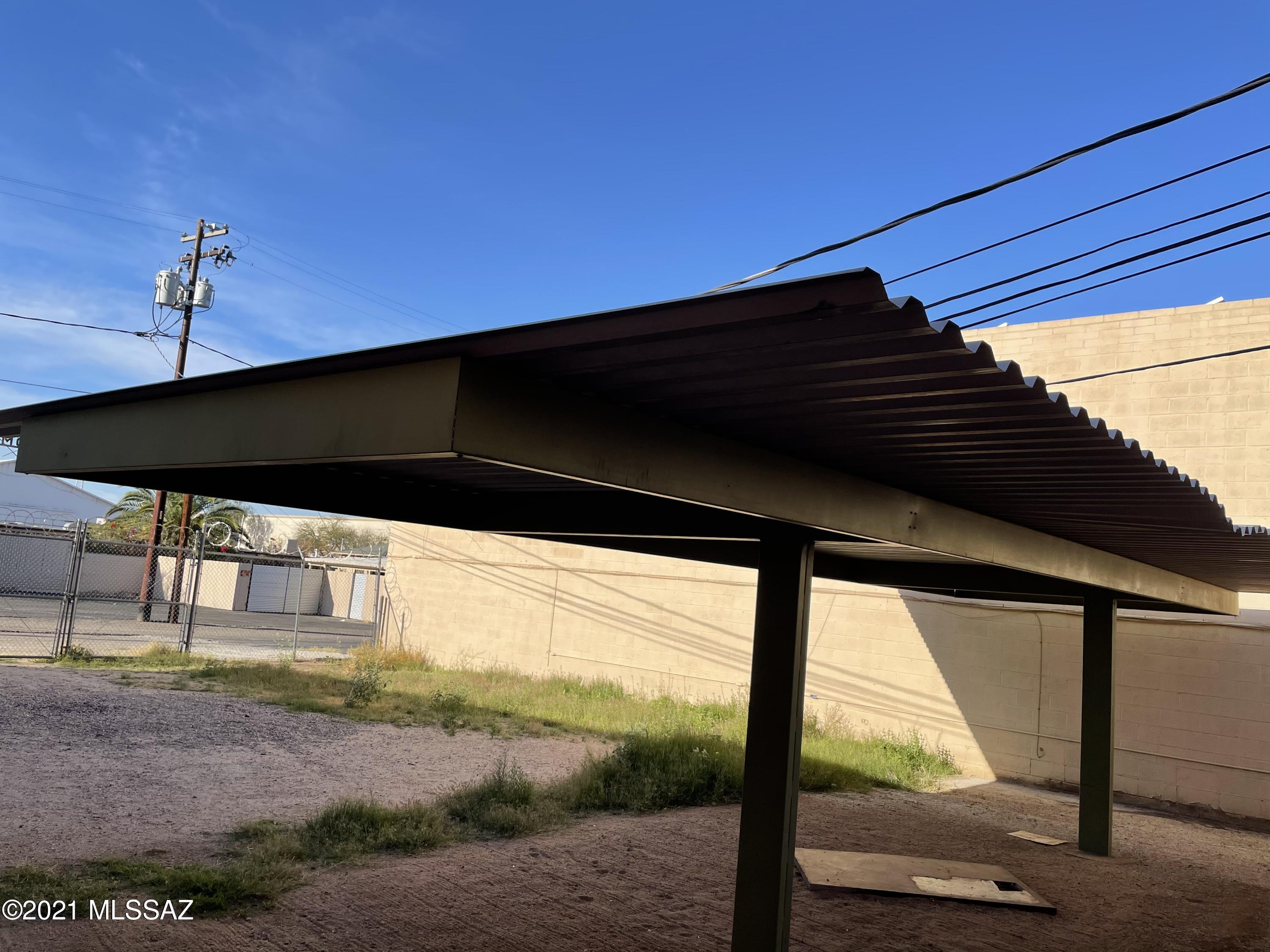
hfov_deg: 67.3
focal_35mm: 26
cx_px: 635
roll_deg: -5.1
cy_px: 476
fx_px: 954
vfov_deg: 53.1
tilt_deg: +7.7
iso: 32
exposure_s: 1/2747
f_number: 1.6
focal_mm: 4.2
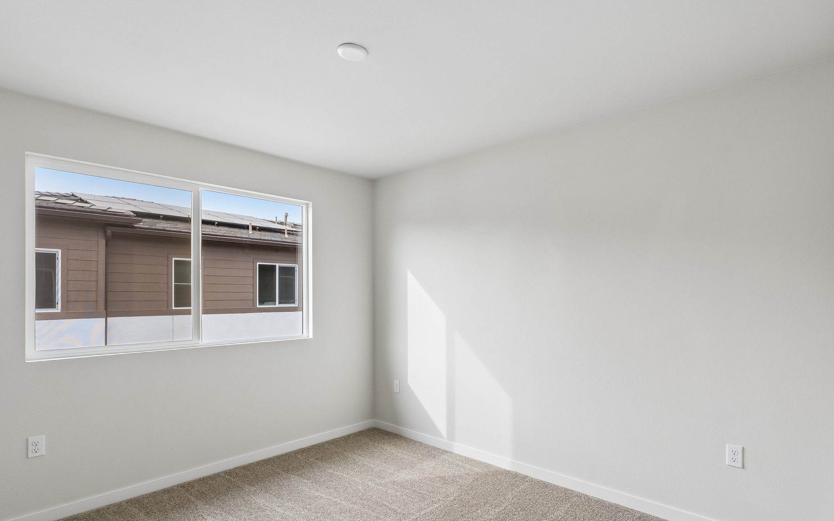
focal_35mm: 19
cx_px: 382
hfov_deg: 89.1
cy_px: 294
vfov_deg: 63.2
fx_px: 422
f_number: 8
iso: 200
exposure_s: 1/60
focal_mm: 16.5
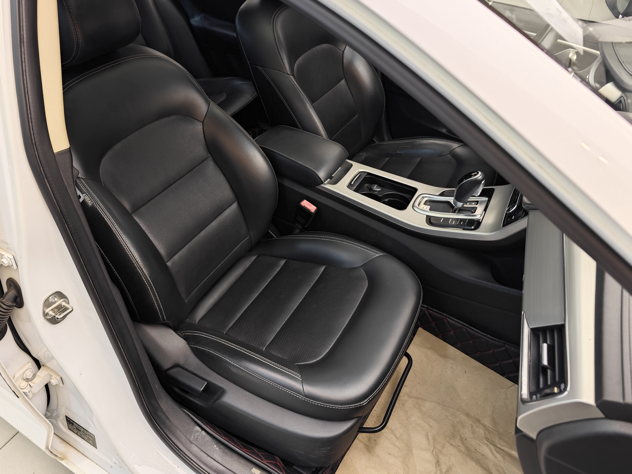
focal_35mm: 27
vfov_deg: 51.2
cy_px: 200
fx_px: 493
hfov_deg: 65.1
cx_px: 281
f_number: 1.9
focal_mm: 8.7
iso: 640
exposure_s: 1/43.6
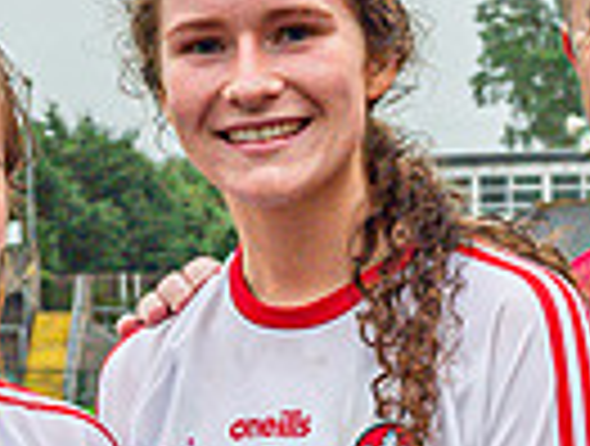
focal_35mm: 169
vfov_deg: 8.7
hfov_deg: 11.6
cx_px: 150
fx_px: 2888
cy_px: 504
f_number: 4
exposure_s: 1/100
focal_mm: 32
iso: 1600
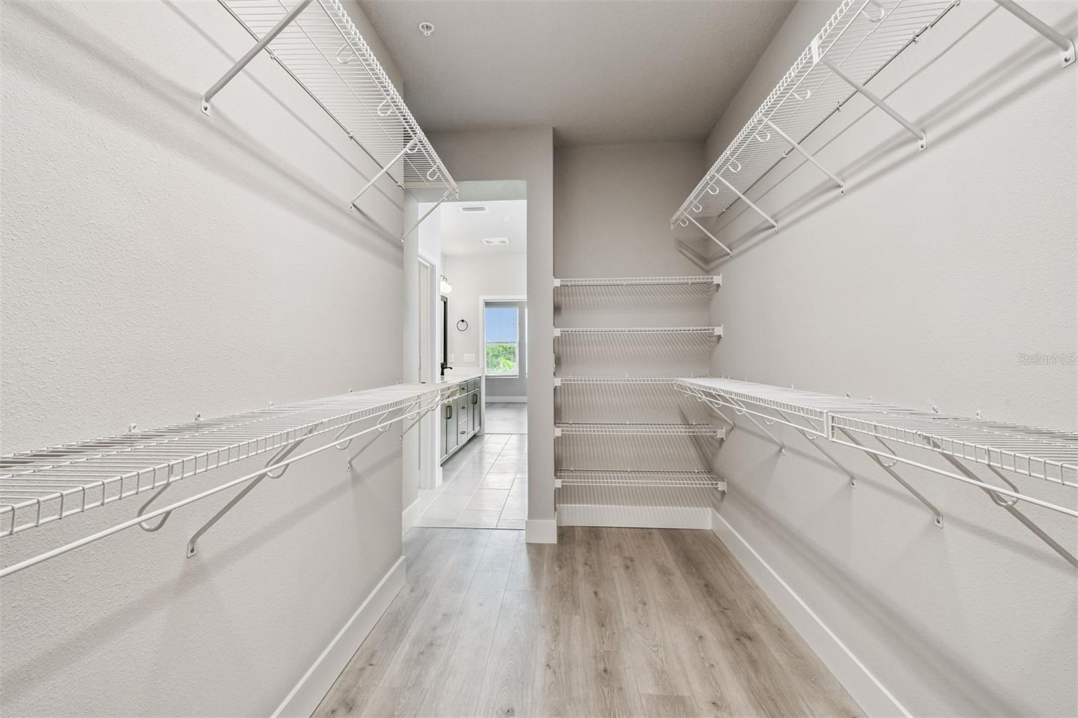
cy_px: 359
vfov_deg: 77.3
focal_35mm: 15
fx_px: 449
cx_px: 539
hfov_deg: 100.4
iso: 100
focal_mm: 10
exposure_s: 1/50
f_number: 7.1
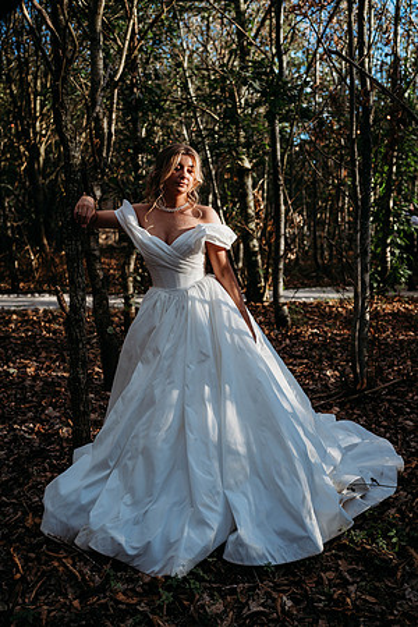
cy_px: 314
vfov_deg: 54.4
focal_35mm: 35
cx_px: 209
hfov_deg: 37.9
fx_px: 610
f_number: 2.8
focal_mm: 35
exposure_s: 1/400
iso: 100
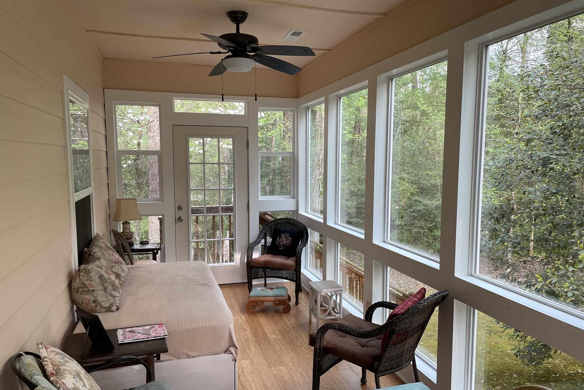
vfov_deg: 46.4
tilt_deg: -7.0
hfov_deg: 65.5
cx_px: 298
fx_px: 454
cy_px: 212
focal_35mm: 28
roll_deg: +0.3
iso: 64
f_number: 1.6
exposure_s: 1/121
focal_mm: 4.2
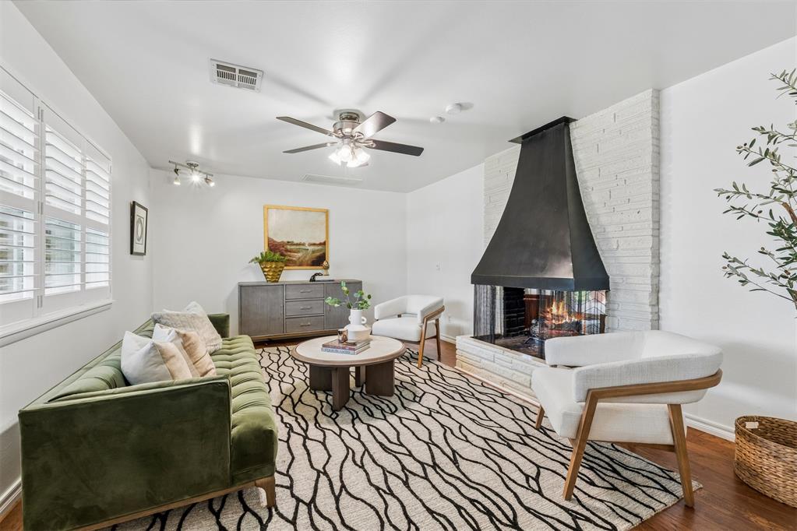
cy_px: 266
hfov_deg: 100.4
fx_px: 332
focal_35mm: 15
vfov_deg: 77.3
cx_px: 398
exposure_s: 1/15
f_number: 8
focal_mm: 10
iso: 200
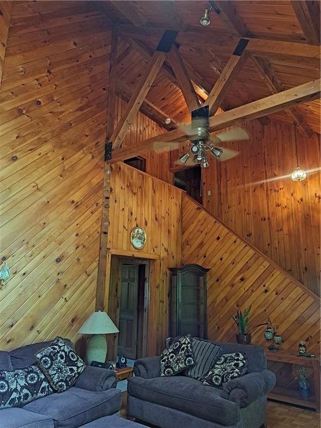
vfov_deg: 71.6
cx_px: 160
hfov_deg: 56.8
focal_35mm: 24
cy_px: 214
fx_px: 297
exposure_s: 1/24
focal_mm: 5.23
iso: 250
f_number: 1.8
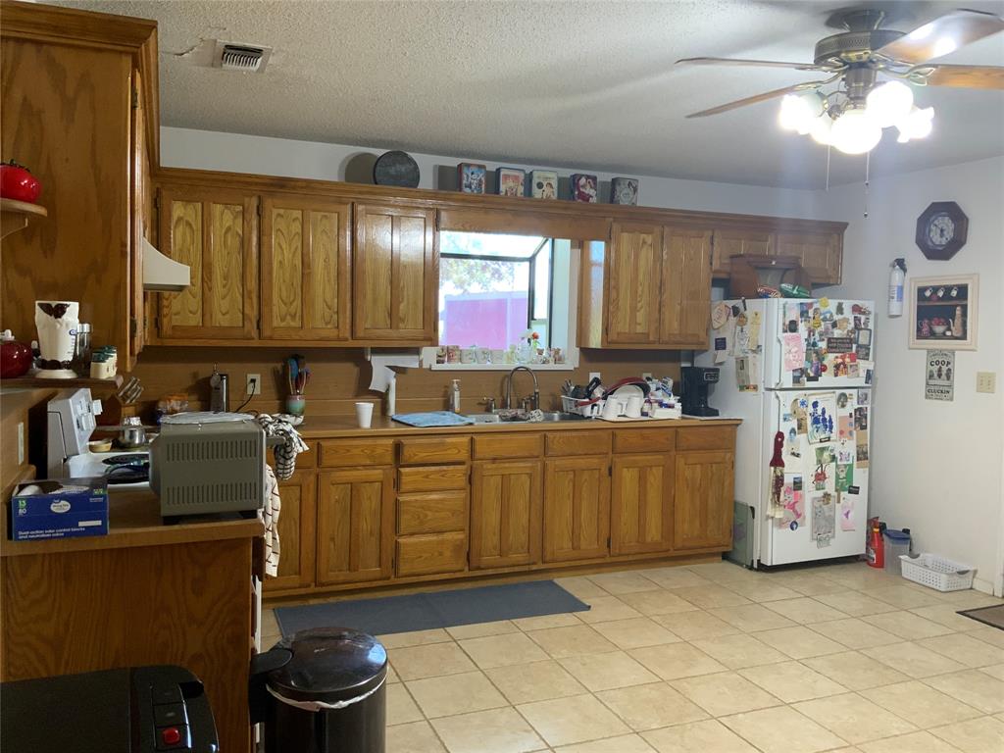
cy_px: 376
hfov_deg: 61.7
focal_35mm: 29
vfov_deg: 48.2
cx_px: 502
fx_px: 841
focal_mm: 3
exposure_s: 1/60
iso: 100
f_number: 1.8
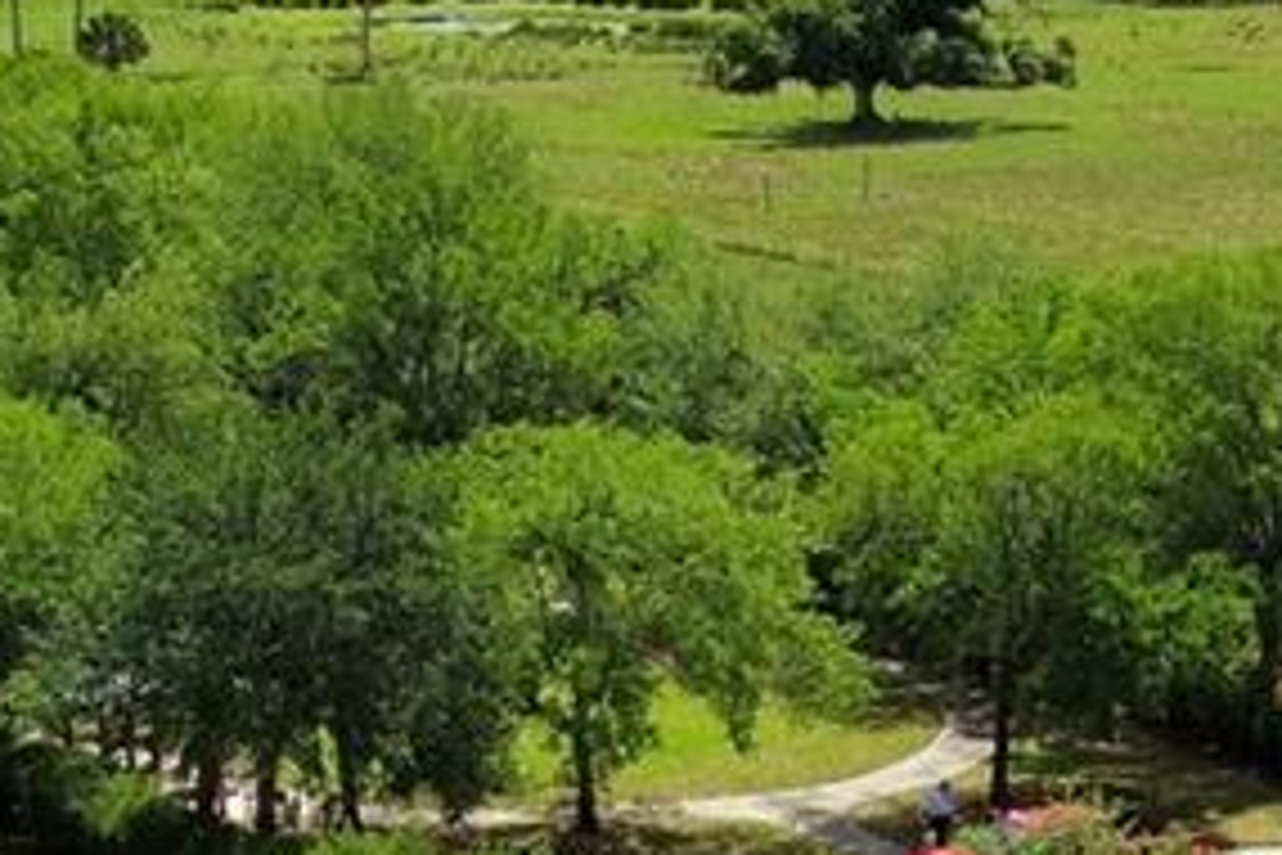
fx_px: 5804
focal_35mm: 163
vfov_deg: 8.2
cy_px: 1332
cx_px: 1120
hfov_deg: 12.5
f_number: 9
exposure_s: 1/400
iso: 100
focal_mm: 10.57
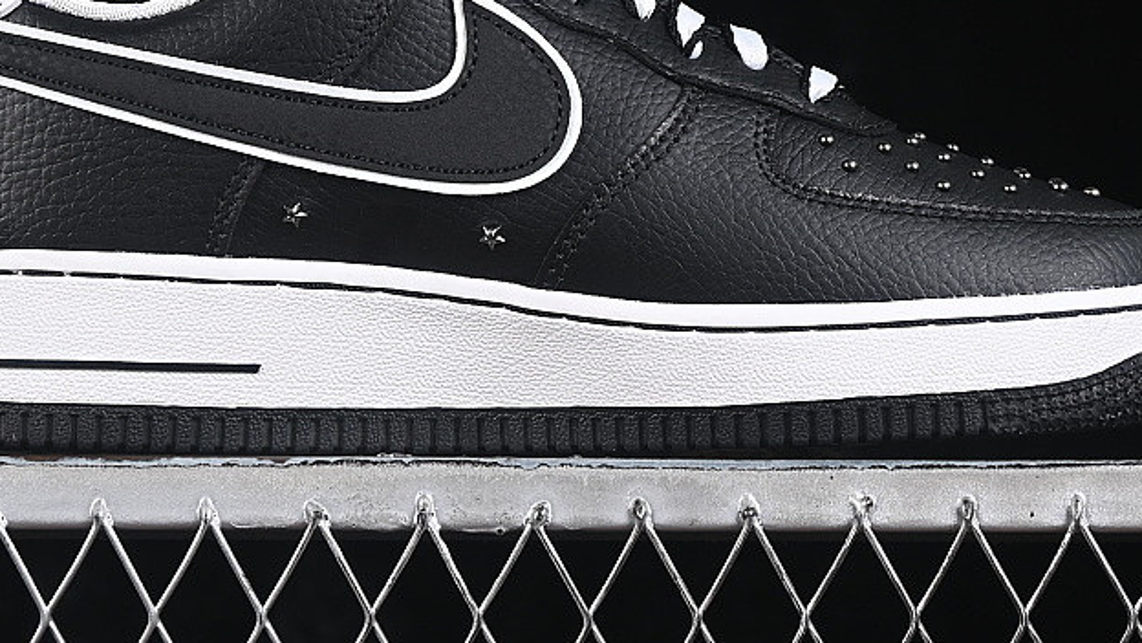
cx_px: 512
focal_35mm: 136
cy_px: 44
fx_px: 4118
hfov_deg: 15.8
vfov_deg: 8.9
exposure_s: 1/60
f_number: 6.3
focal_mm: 50
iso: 160
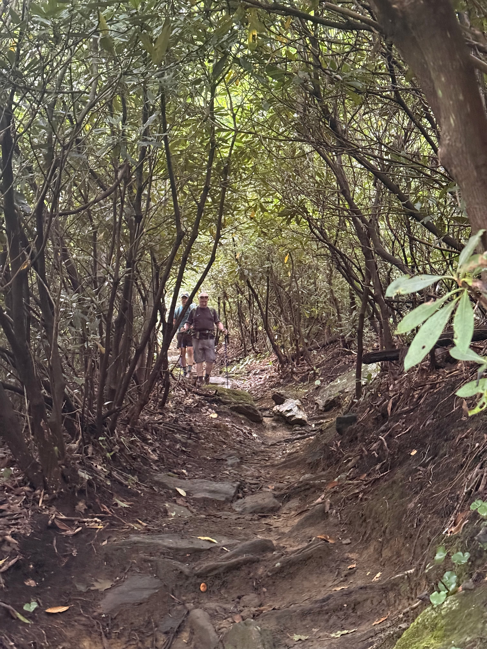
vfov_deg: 39.7
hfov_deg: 30.3
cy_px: 324
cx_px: 244
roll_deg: -0.4
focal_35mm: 48
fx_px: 900
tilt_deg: +10.8
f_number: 1.78
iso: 640
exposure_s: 1/30
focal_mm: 6.76
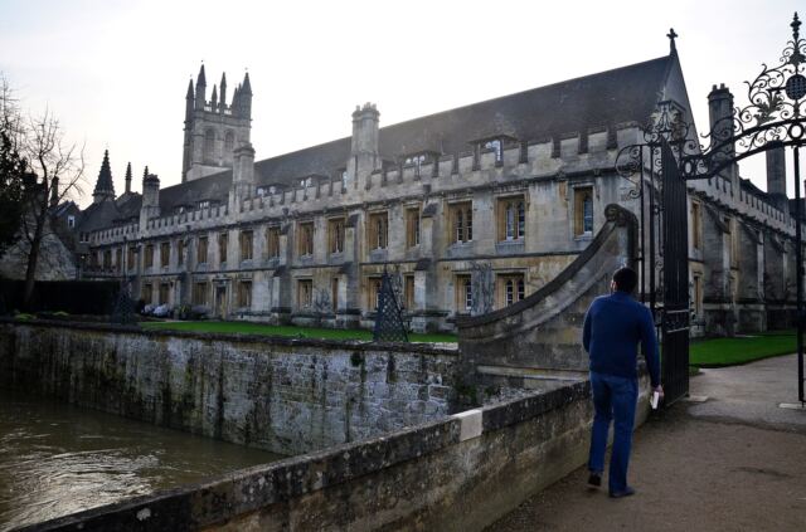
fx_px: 603
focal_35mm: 27
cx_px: 403
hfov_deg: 67.5
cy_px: 266
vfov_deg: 47.7
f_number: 16
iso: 800
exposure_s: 1/125
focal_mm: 18
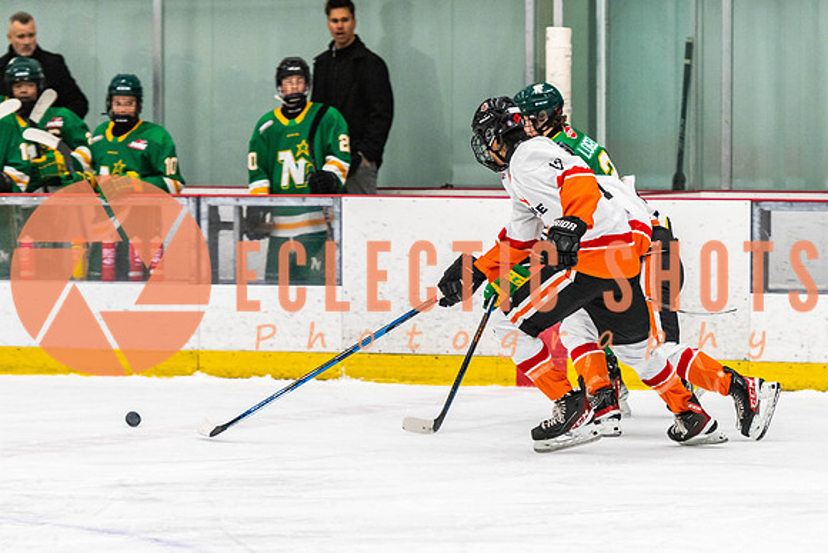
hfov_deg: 9.0
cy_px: 327
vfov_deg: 6.0
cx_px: 513
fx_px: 5278
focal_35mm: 229
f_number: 2.8
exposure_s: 1/640
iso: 1400
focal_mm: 150
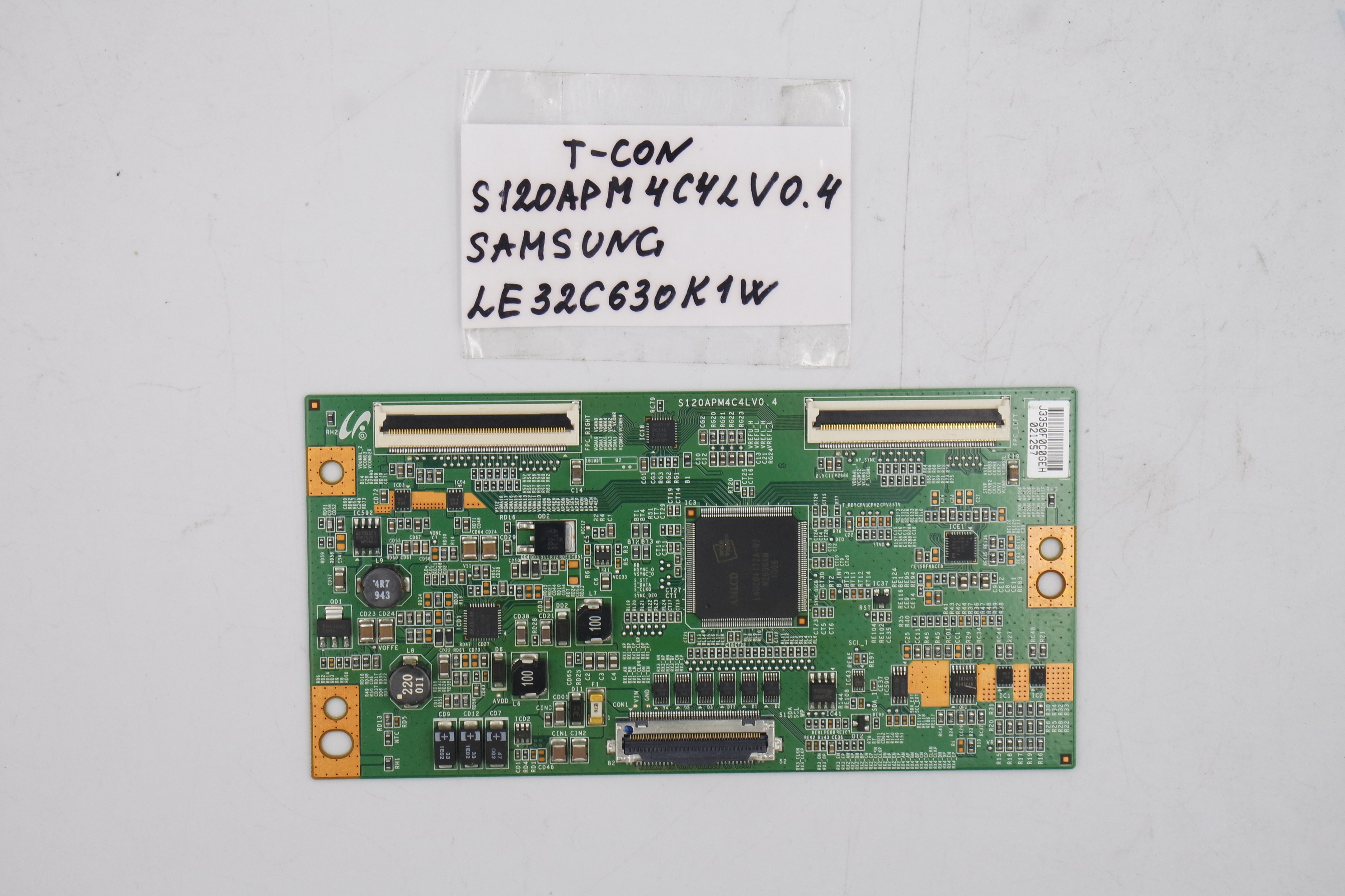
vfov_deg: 18.9
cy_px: 448
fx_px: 2690
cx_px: 672
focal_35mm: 72
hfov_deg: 28.1
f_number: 5.6
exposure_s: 1/125
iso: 200
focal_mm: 27
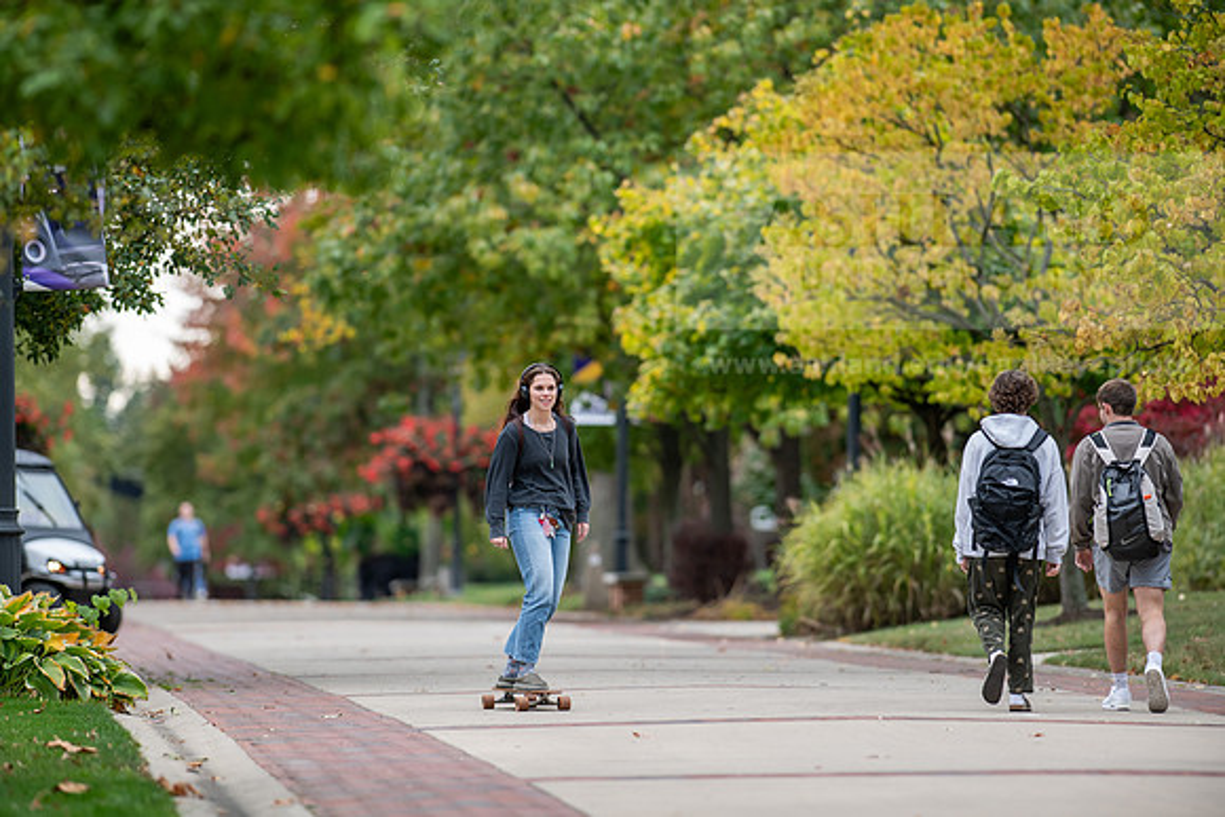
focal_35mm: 300
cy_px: 408
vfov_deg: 4.6
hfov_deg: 6.9
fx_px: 10210
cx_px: 612
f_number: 3.5
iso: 250
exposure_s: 1/500
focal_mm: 300
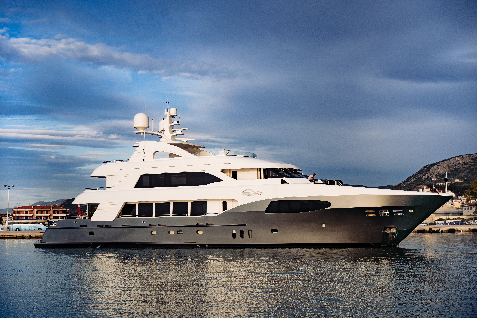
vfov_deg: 24.6
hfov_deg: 36.2
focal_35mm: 55
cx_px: 238
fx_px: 729
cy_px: 159
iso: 100
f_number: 5
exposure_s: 1/500
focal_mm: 55
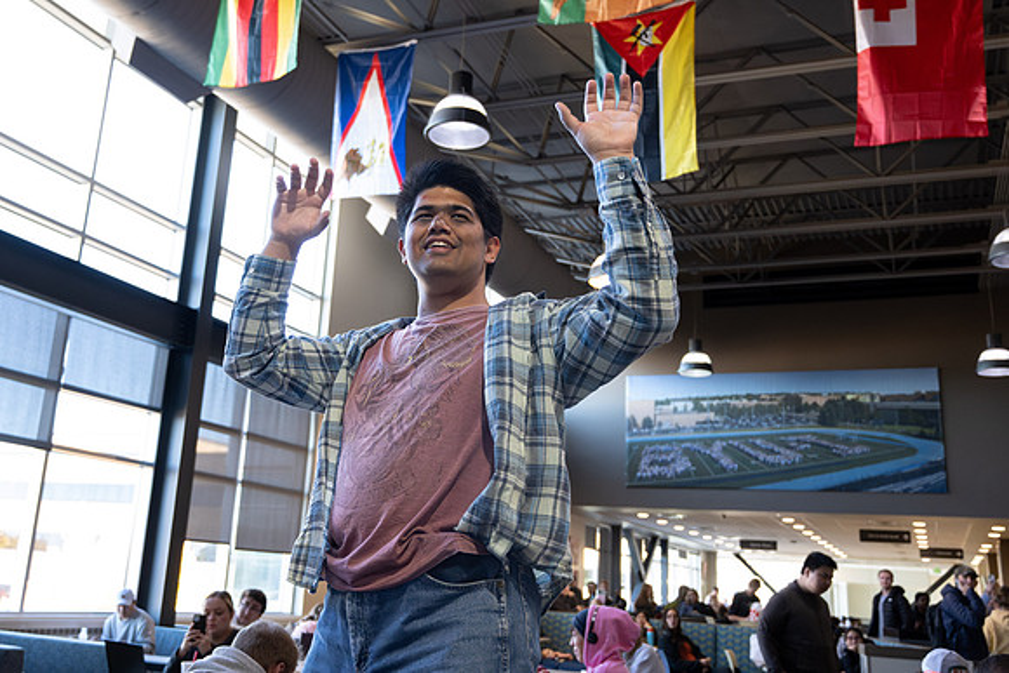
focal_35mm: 37
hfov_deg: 52.1
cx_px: 431
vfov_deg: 36.2
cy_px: 287
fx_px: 1028
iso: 4000
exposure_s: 1/400
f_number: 4
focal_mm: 32
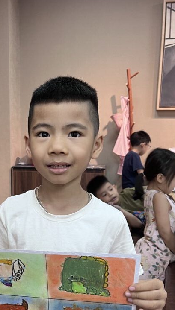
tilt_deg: -8.7
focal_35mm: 39
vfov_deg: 51.2
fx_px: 321
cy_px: 188
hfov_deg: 29.9
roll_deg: +1.2
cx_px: 39
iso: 64
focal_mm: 5.1
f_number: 1.6
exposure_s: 1/50
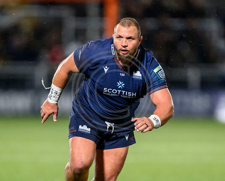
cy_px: 134
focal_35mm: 747
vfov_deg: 2.1
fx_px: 4981
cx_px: 100
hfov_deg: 2.6
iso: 8000
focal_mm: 400
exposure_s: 1/2000
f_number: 3.2
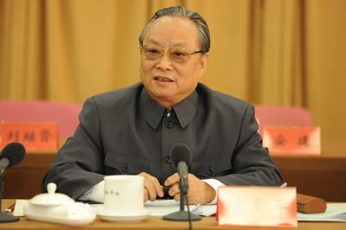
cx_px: 173
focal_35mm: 185
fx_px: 1777
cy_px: 115
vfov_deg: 7.4
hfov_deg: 11.1
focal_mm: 185
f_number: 3.5
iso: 1600
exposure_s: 1/100
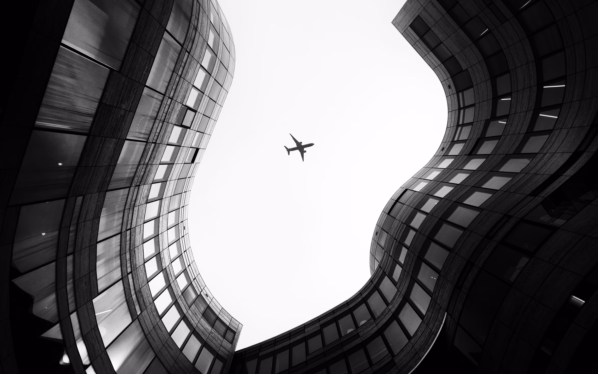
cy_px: 191
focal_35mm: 16
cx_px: 296
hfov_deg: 97.8
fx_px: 261
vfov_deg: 71.2
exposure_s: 1/250
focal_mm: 10
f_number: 13
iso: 200
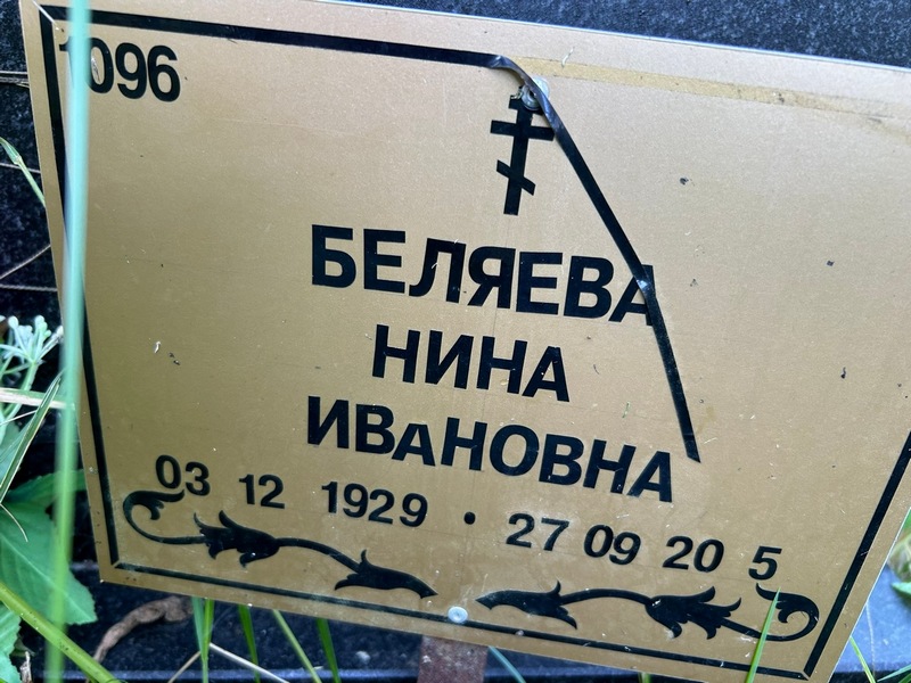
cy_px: 342
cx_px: 456
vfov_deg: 53.1
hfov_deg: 67.3
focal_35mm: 26
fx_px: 684
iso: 100
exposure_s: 1/121
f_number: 1.5
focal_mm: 5.7
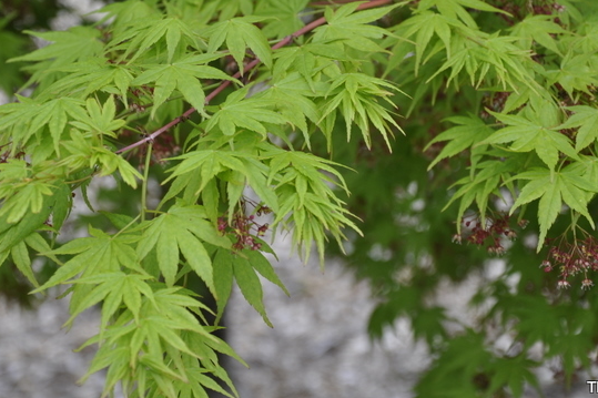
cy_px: 120
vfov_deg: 9.9
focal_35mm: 138
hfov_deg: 14.9
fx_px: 2291
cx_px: 296
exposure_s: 1/160
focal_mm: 62
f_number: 5.6
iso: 200
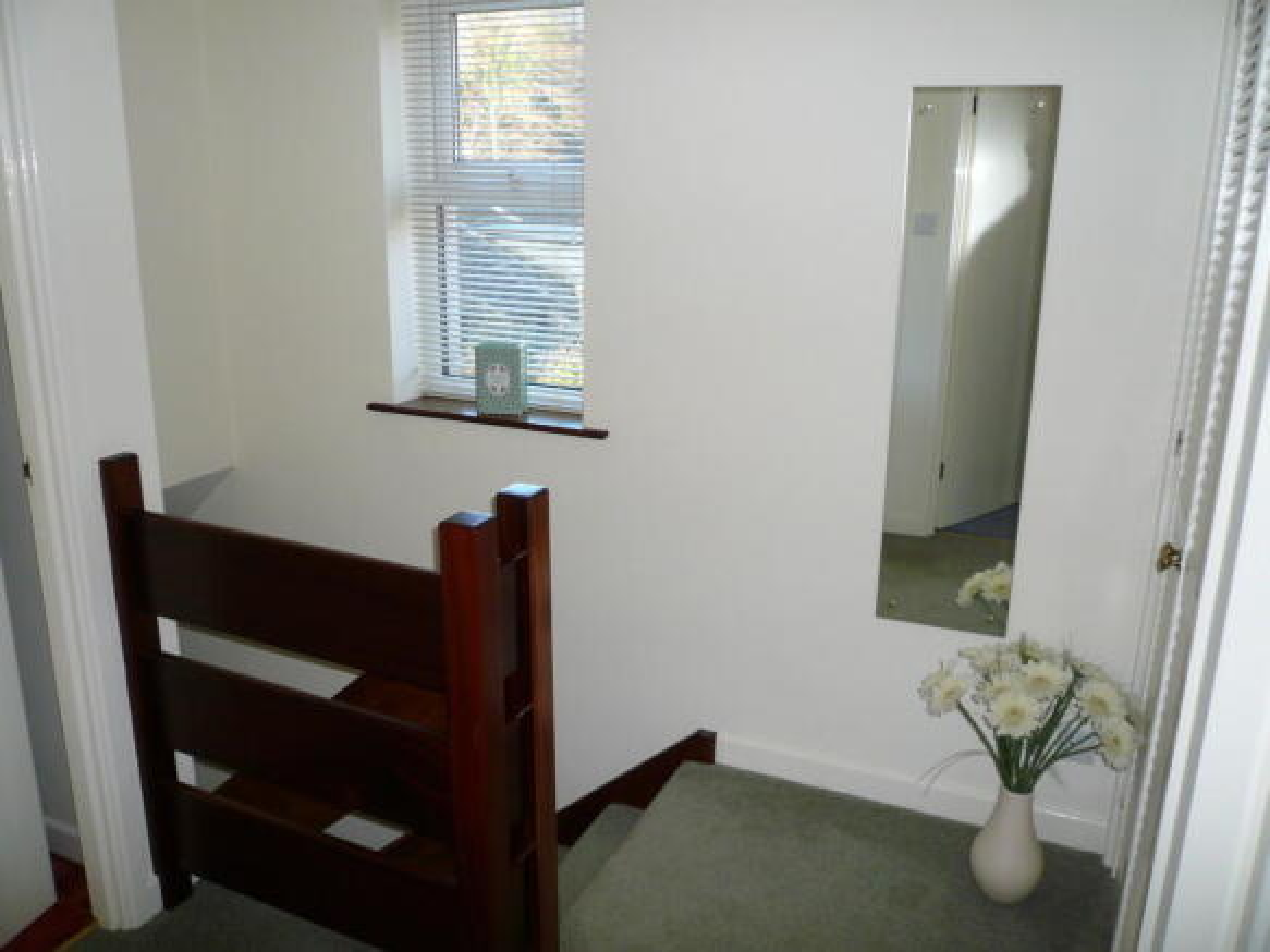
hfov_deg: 63.5
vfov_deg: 49.7
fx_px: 1027
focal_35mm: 28
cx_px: 635
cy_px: 476
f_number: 2.8
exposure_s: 1/30
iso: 100
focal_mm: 4.6
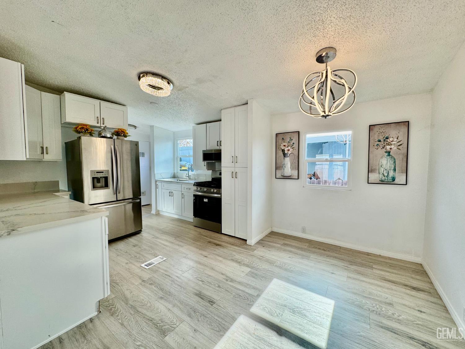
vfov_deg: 85.7
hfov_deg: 102.1
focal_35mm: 14
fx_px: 188
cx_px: 232
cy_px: 174
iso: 40
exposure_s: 1/194
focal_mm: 2.22
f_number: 2.2
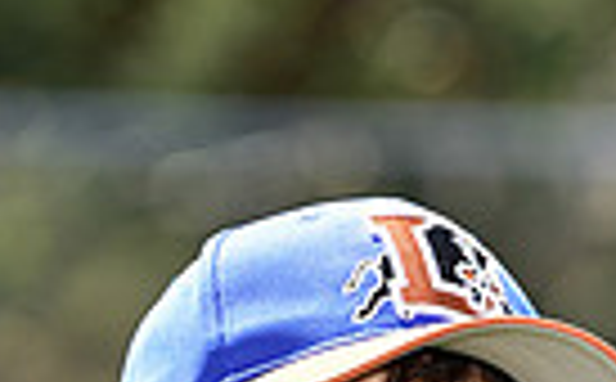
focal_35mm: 865
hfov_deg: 2.4
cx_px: 393
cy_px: 1002
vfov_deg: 1.5
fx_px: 14492
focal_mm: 200
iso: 100
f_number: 5.6
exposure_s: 1/250
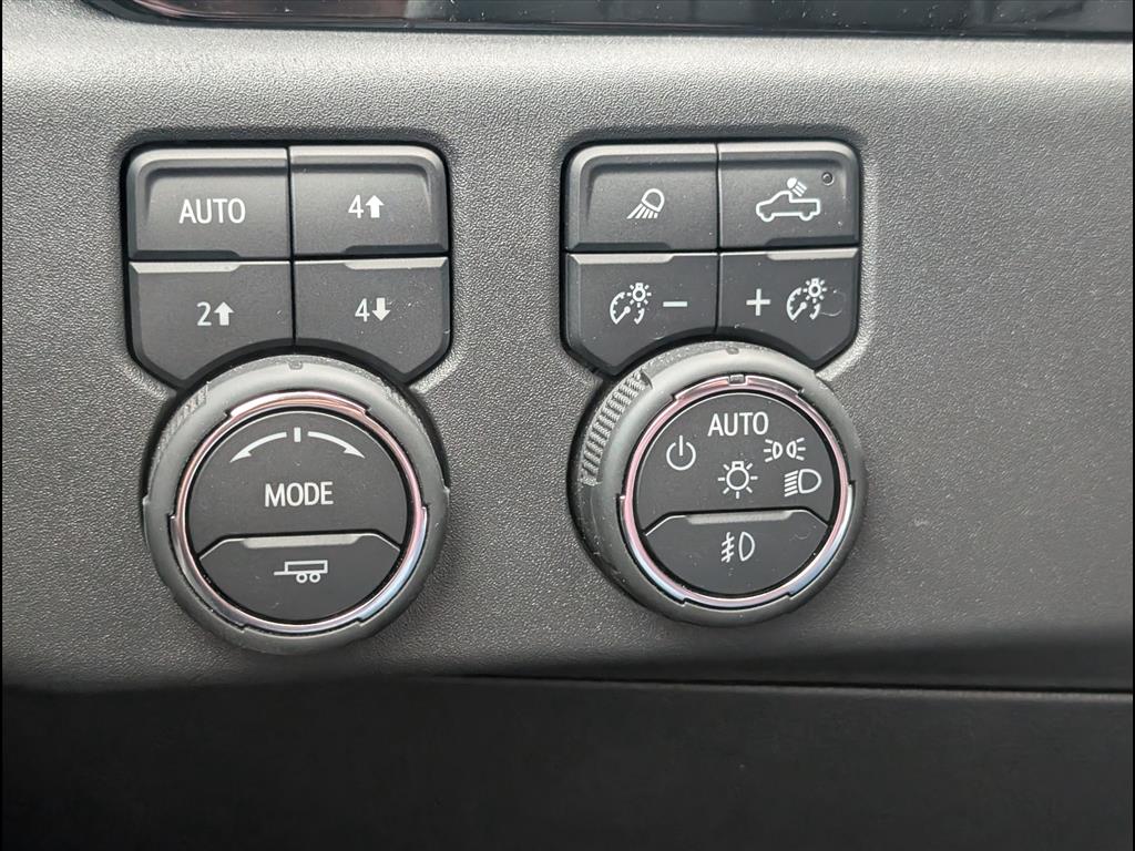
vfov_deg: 29.7
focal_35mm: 49
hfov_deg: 38.9
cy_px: 426
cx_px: 568
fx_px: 1607
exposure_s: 1/119
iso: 894
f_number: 1.68
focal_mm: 6.9
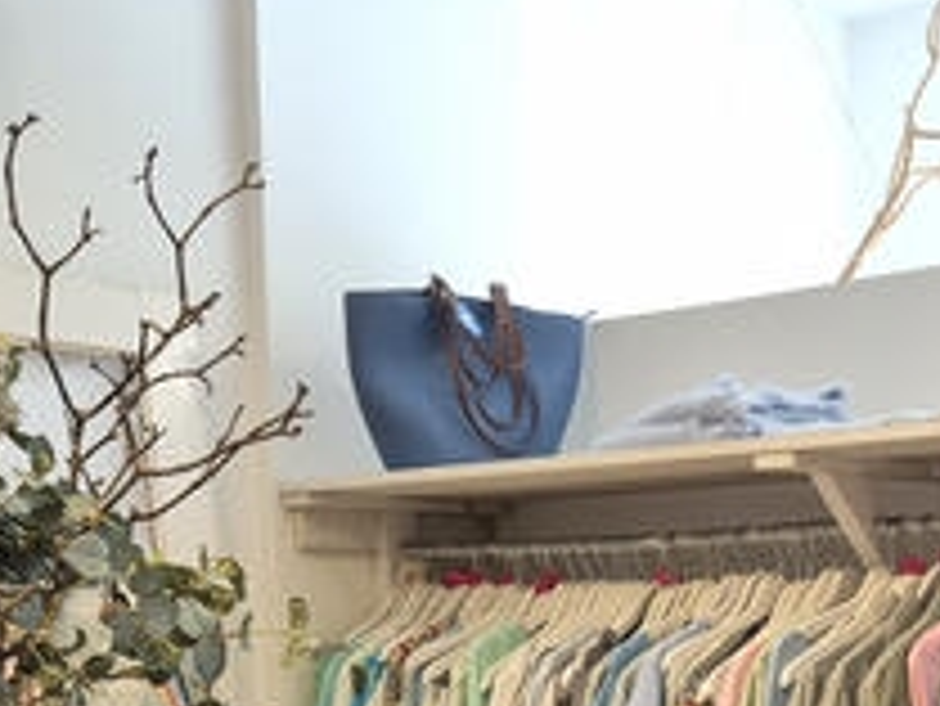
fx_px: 2092
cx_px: 666
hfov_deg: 25.1
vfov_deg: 17.5
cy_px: 1010
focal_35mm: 77
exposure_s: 1/100
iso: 400
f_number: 1.8
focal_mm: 5.4
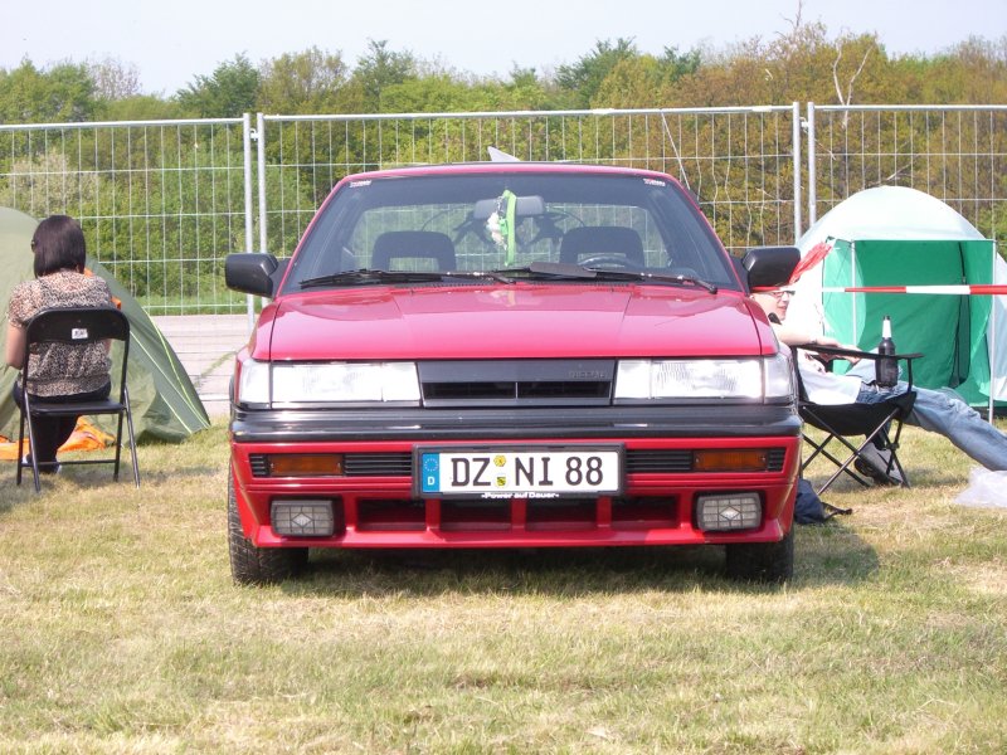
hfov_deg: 17.3
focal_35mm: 114
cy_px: 378
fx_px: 3316
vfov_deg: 13.0
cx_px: 504
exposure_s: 1/400
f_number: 5.2
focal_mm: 18.6
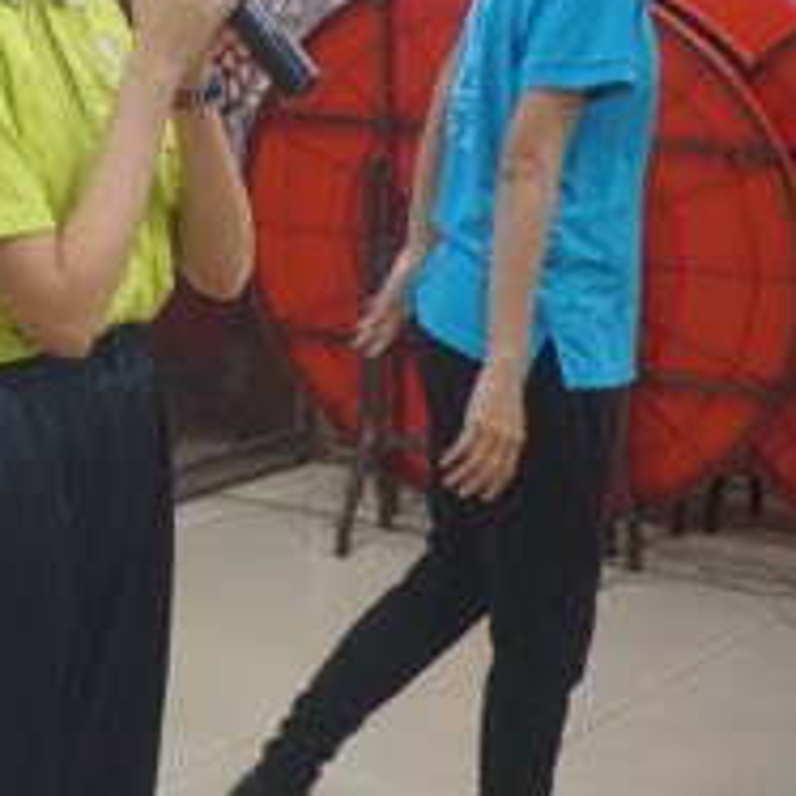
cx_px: -187
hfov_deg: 17.3
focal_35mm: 95
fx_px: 2474
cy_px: 119
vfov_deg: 18.1
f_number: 4.5
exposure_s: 1/125
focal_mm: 29
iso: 3200
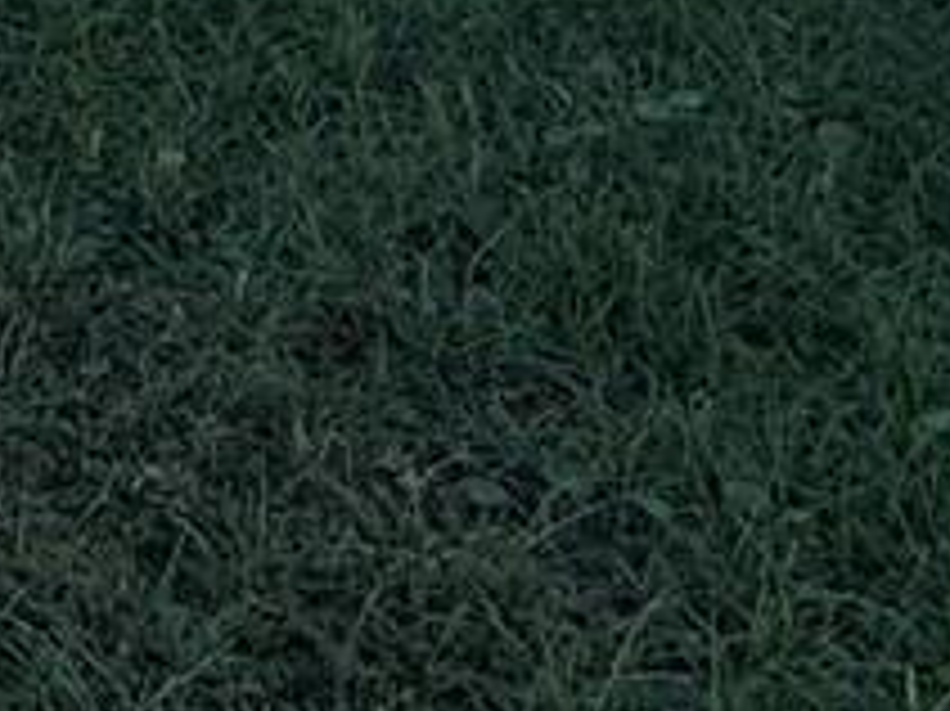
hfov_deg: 13.7
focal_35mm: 106
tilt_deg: -4.6
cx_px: -1297
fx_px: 2907
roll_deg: +0.6
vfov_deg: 11.4
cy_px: -1030
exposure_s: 1/993
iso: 50
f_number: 2.2
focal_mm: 2.22
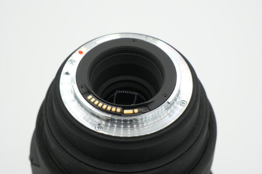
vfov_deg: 13.0
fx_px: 764
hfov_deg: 19.5
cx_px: 131
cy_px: 87
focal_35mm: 105
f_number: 11
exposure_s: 1/125
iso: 400
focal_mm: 70
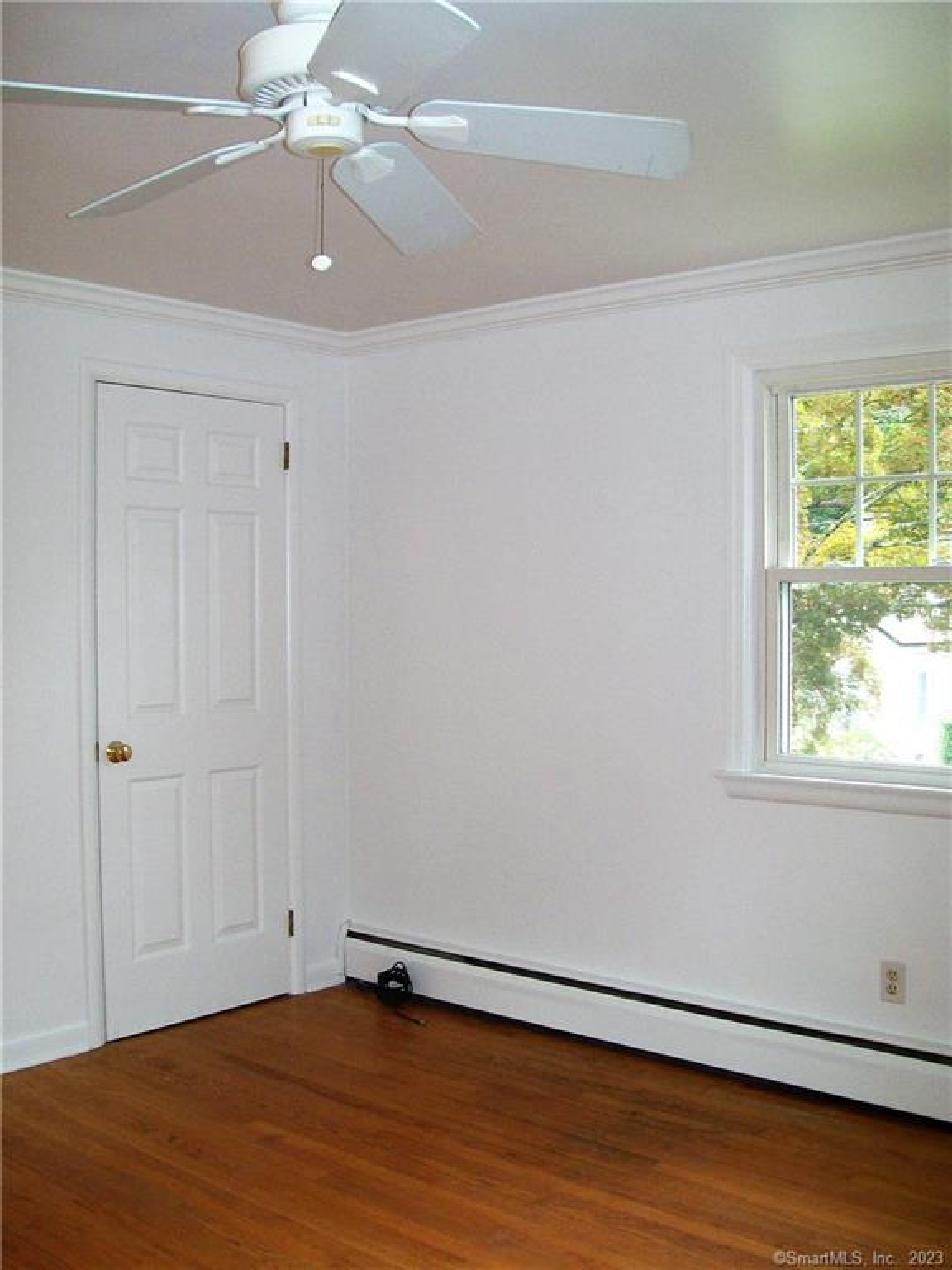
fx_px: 1320
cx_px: 476
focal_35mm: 36
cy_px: 635
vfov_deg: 51.4
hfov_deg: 39.7
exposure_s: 1/64
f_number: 2.7
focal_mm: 6
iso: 140
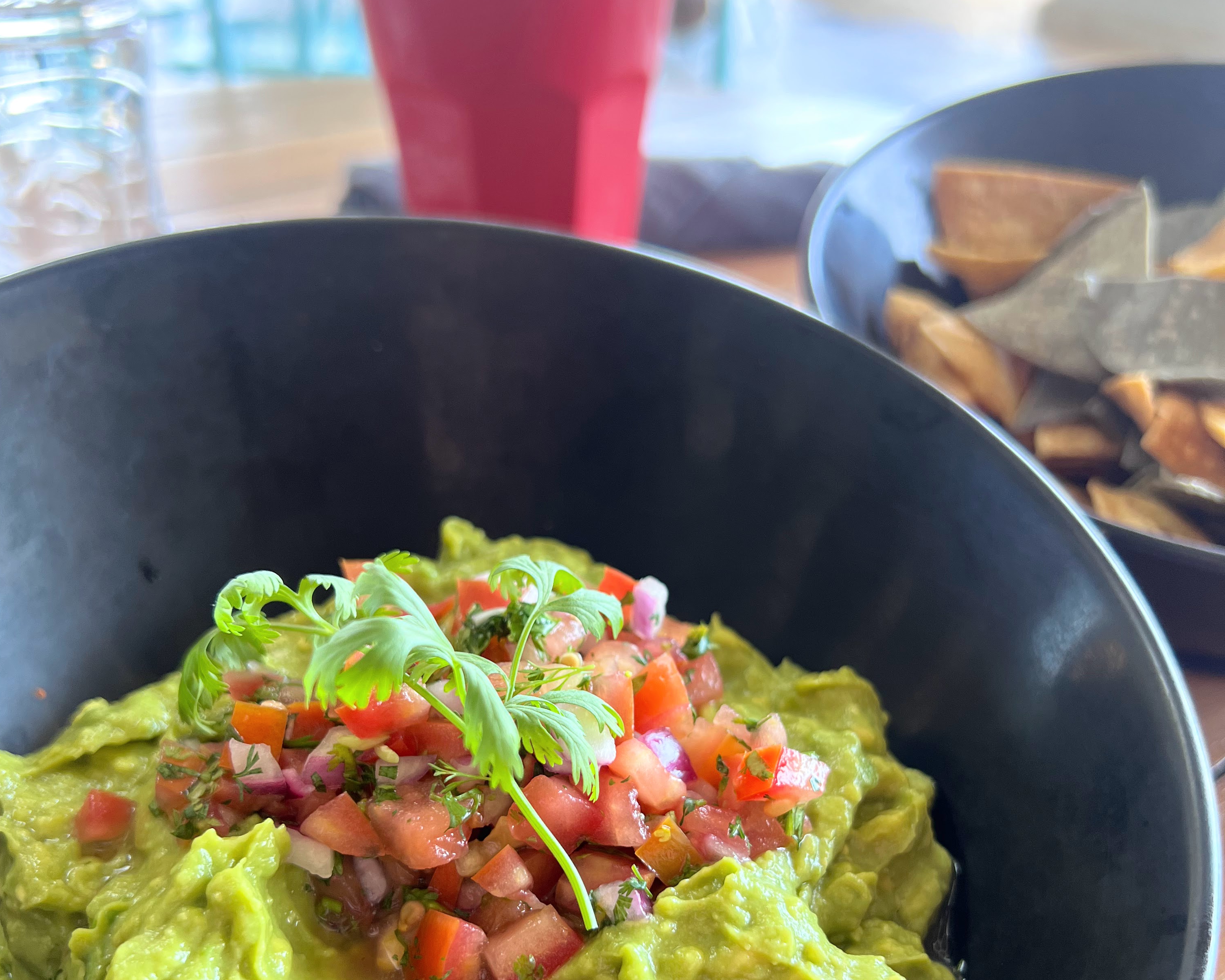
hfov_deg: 52.8
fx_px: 1233
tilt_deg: -35.2
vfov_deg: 42.8
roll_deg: -0.4
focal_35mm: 34
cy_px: 652
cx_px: 610
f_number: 1.5
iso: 80
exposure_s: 1/121
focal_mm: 5.7
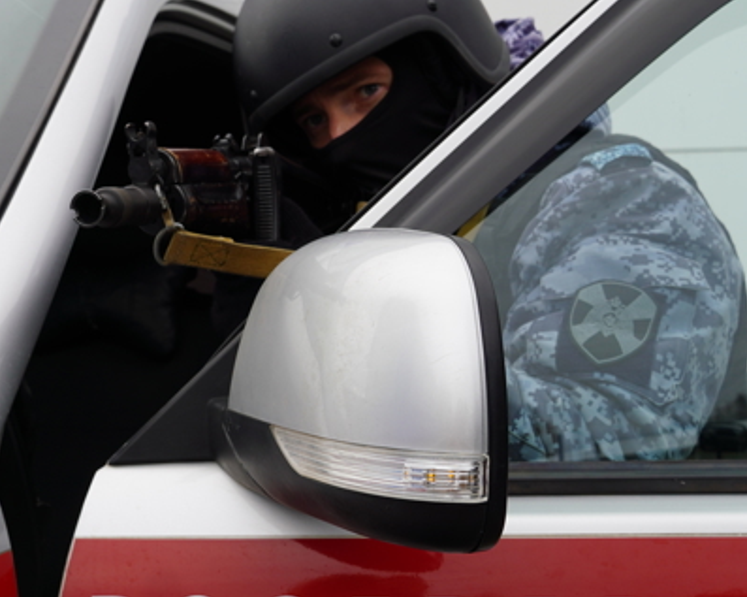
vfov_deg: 27.2
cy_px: 316
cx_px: 305
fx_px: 1235
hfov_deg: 33.6
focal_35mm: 56
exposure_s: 1/80
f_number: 5.6
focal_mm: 21
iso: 100
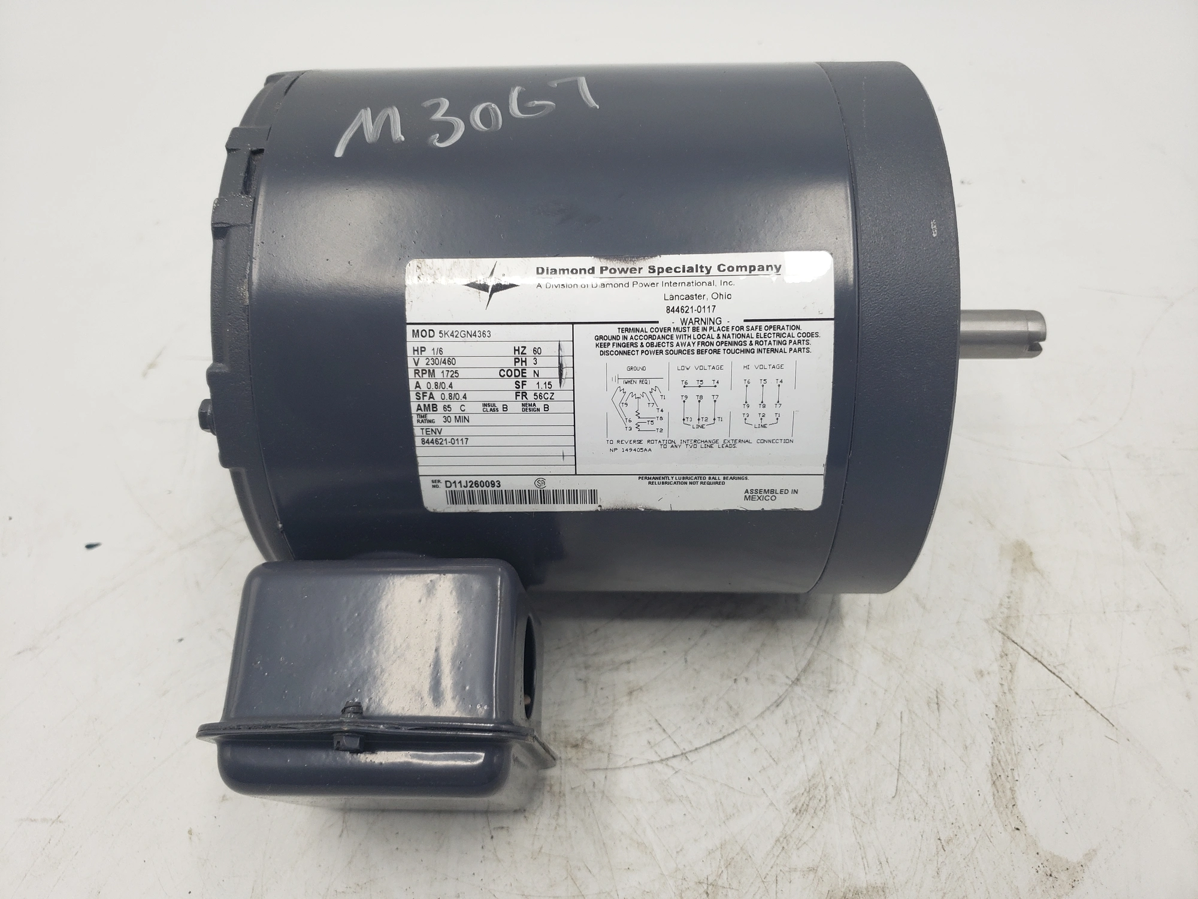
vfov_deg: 53.1
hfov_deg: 67.3
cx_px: 599
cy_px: 450
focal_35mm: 26
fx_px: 900
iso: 50
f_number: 1.5
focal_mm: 4.3
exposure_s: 1/176
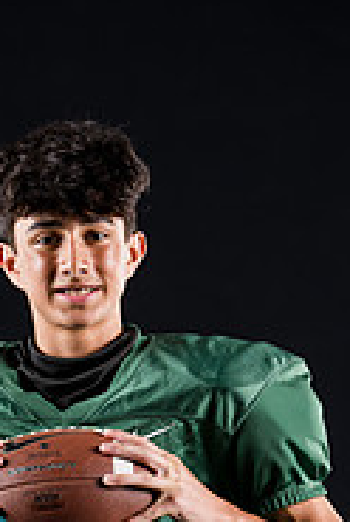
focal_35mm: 330
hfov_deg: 4.2
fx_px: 4794
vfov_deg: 6.2
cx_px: 124
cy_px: 550
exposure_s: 1/160
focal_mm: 136
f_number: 4
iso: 200
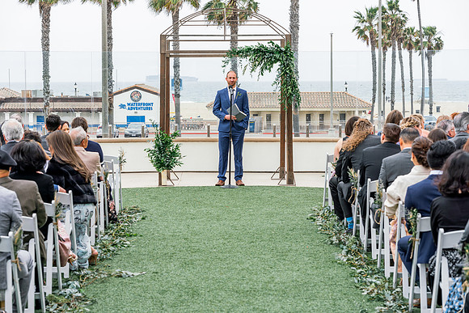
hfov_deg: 23.9
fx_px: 1108
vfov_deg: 16.1
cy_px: 156
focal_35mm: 85
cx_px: 234
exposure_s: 1/250
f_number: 6.3
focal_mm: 85
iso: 160
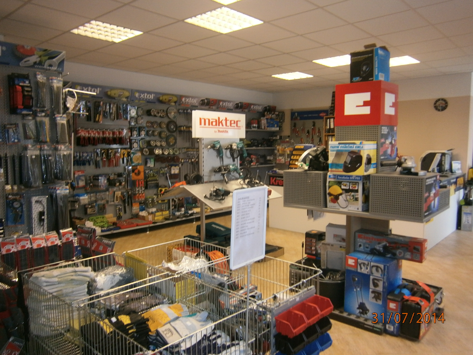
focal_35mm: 26
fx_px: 355
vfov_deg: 53.1
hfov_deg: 67.3
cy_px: 178
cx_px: 236
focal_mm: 4.7
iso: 125
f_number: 2.8
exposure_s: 1/30
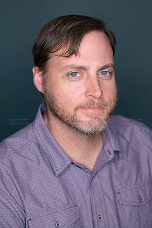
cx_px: 76
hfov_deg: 16.1
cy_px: 114
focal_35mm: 85
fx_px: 538
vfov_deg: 23.9
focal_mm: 85
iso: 2000
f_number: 3.5
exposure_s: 1/400
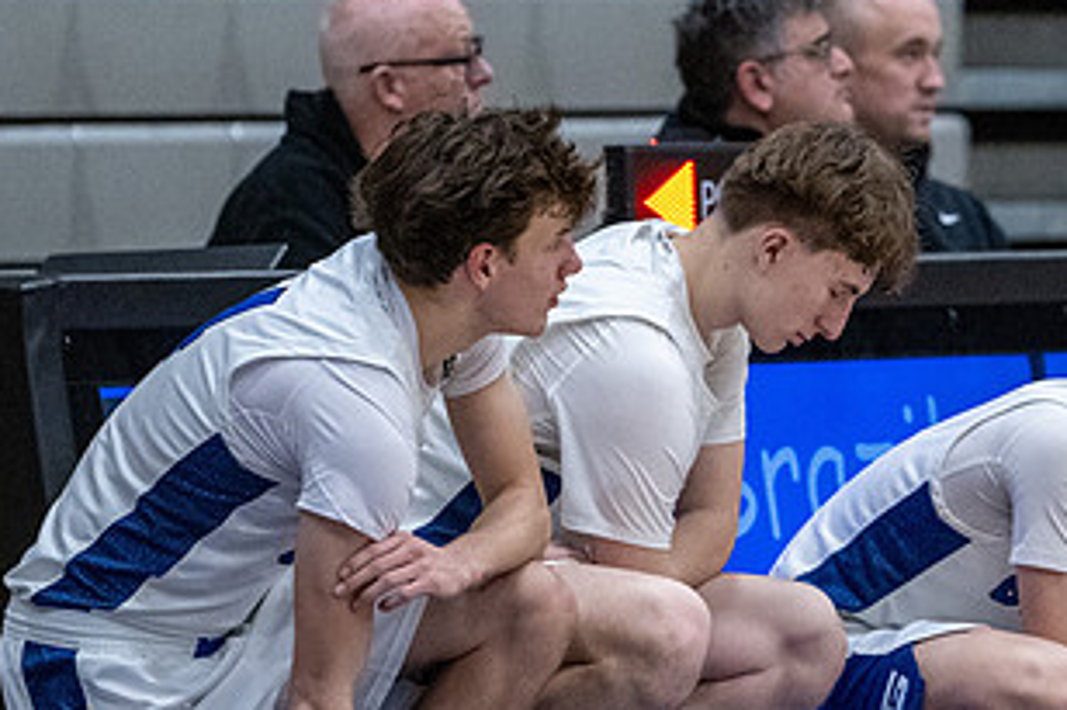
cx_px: 935
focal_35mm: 466
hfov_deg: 4.4
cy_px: 558
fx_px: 13804
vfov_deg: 2.9
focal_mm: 165
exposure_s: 1/1000
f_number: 2.8
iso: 6400
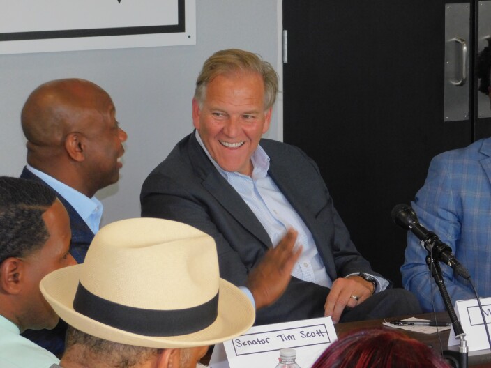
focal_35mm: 170
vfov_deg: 8.7
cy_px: 184
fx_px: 2411
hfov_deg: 11.6
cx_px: 246
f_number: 5.3
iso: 560
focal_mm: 30.1
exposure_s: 1/60
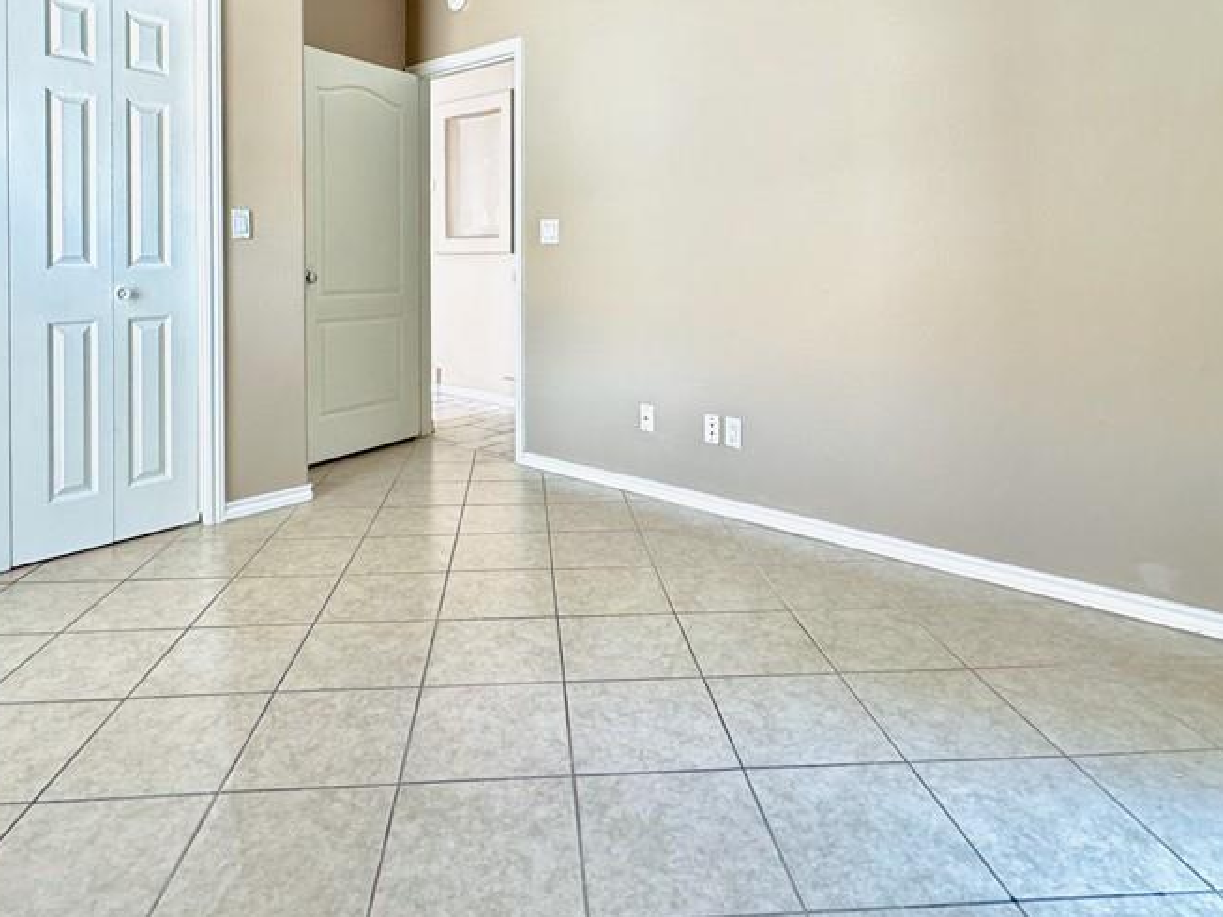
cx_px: 574
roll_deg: -0.6
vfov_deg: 58.9
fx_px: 777
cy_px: 266
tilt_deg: -0.9
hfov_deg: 76.3
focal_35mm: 22
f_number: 2.2
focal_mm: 2.22
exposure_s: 1/99
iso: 320
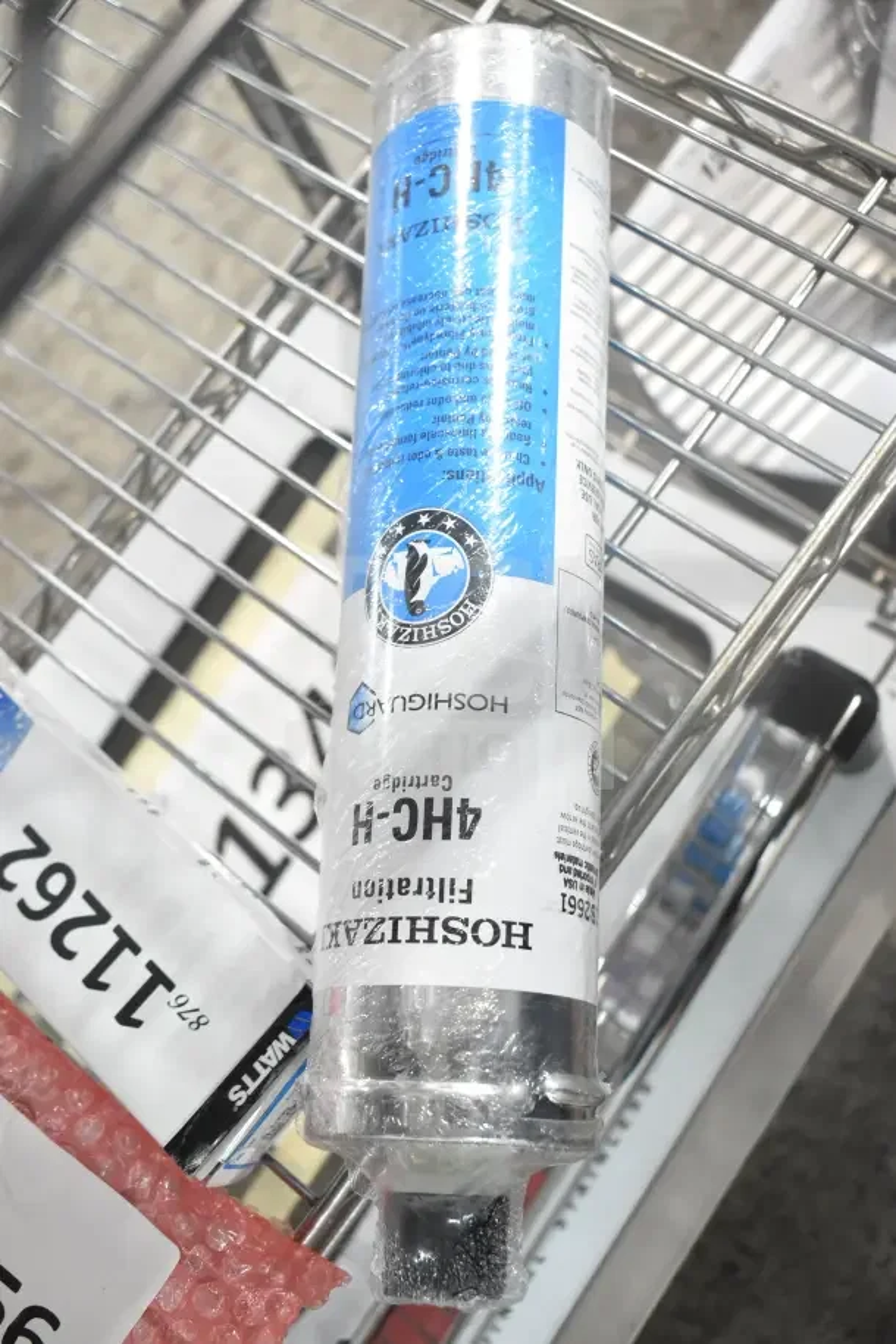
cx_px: 448
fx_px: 1567
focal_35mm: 42
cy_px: 672
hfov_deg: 31.9
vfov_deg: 46.4
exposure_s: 1/80
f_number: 4.5
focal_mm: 28
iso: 1600
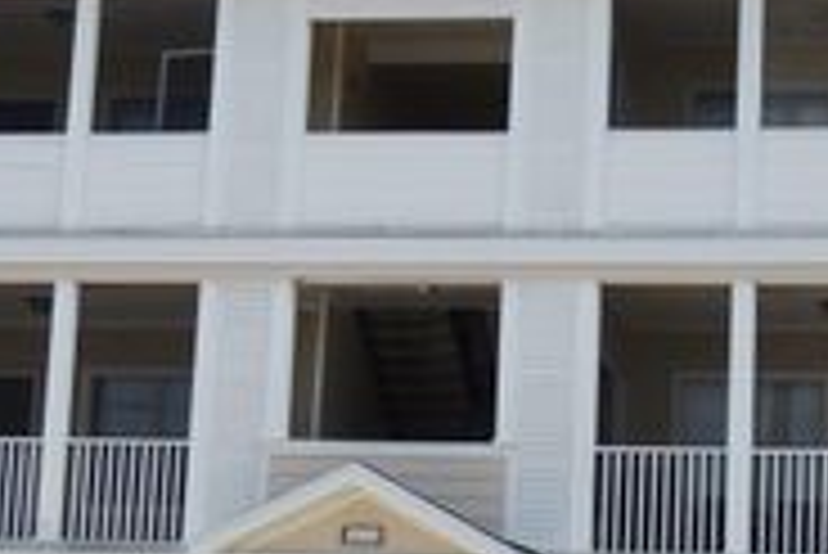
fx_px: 2279
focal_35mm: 99
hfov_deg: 20.3
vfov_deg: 13.8
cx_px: 711
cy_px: 367
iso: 100
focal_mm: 6.2
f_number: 3.3
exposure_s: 1/800
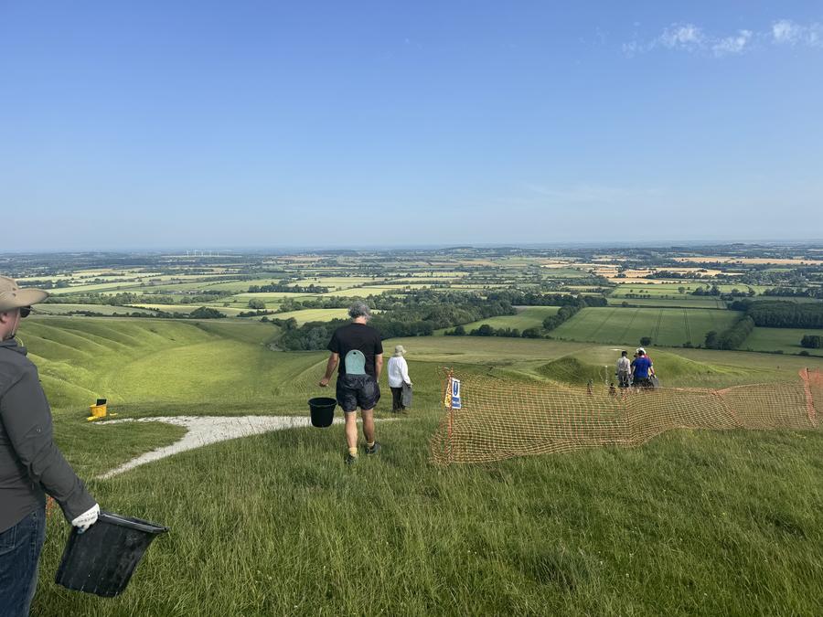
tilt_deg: -7.4
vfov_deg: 56.8
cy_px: 308
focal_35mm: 24
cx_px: 412
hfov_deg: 71.6
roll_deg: +0.5
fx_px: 571
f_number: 1.78
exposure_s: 1/4950
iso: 80
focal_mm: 6.76
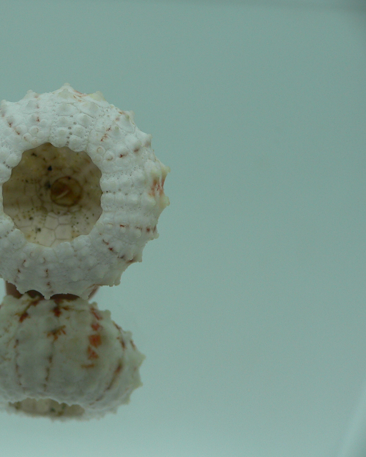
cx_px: 68
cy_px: 227
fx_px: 623
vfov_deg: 40.3
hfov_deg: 31.8
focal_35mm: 46
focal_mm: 4.6
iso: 80
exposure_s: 1/80
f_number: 2.8
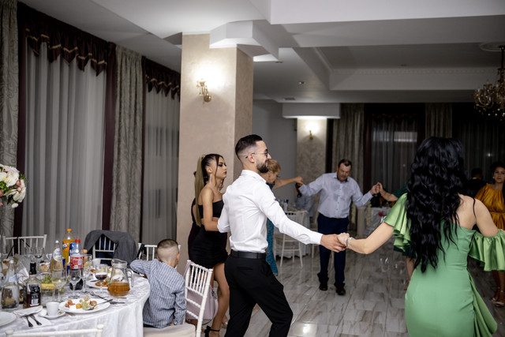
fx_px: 491
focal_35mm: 35
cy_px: 168
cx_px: 252
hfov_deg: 54.4
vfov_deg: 37.9
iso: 800
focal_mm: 23
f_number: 1.4
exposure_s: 1/250
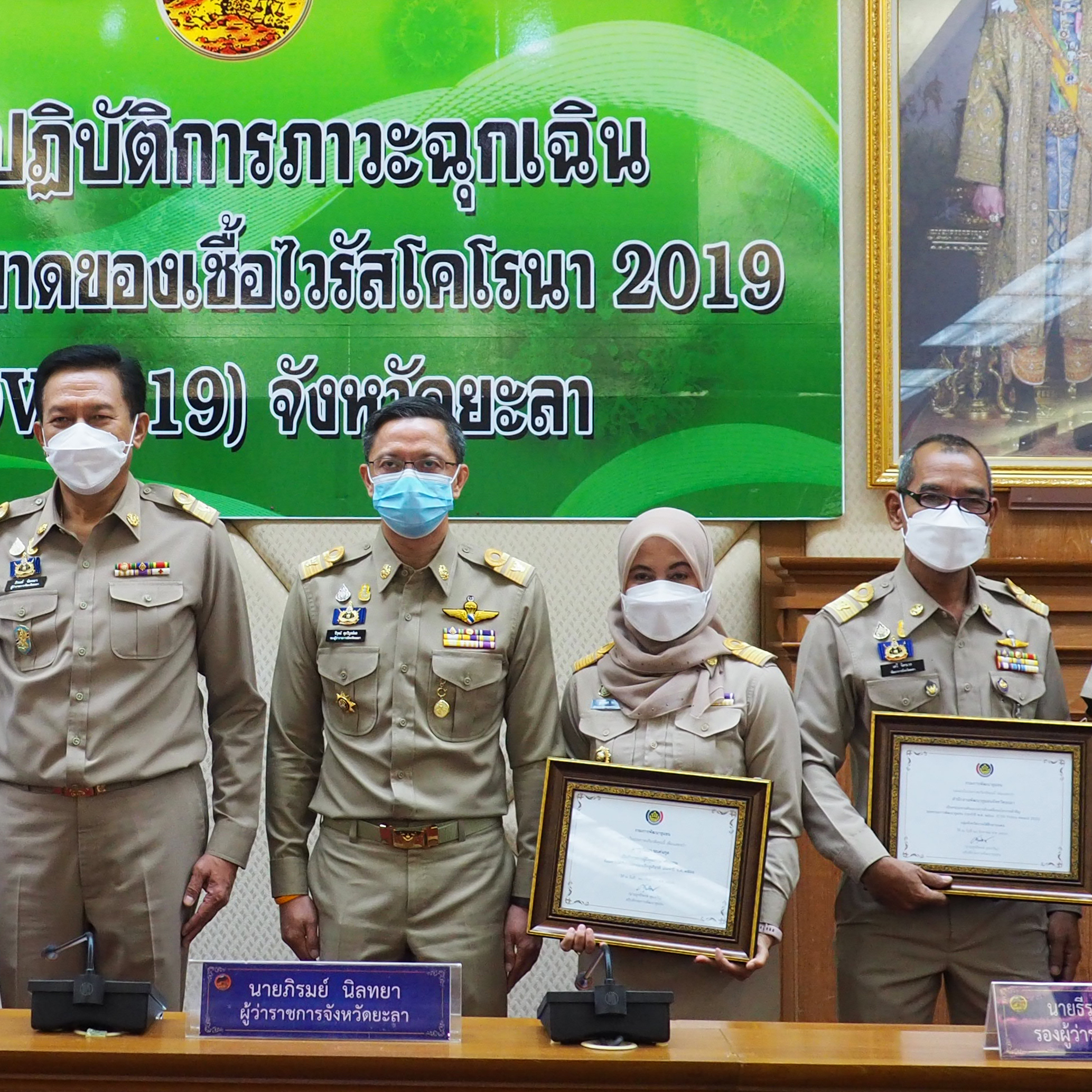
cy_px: 477
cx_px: 286
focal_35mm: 67
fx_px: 2391
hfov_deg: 25.4
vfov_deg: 25.7
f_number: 4.2
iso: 800
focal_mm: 17
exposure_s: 1/60
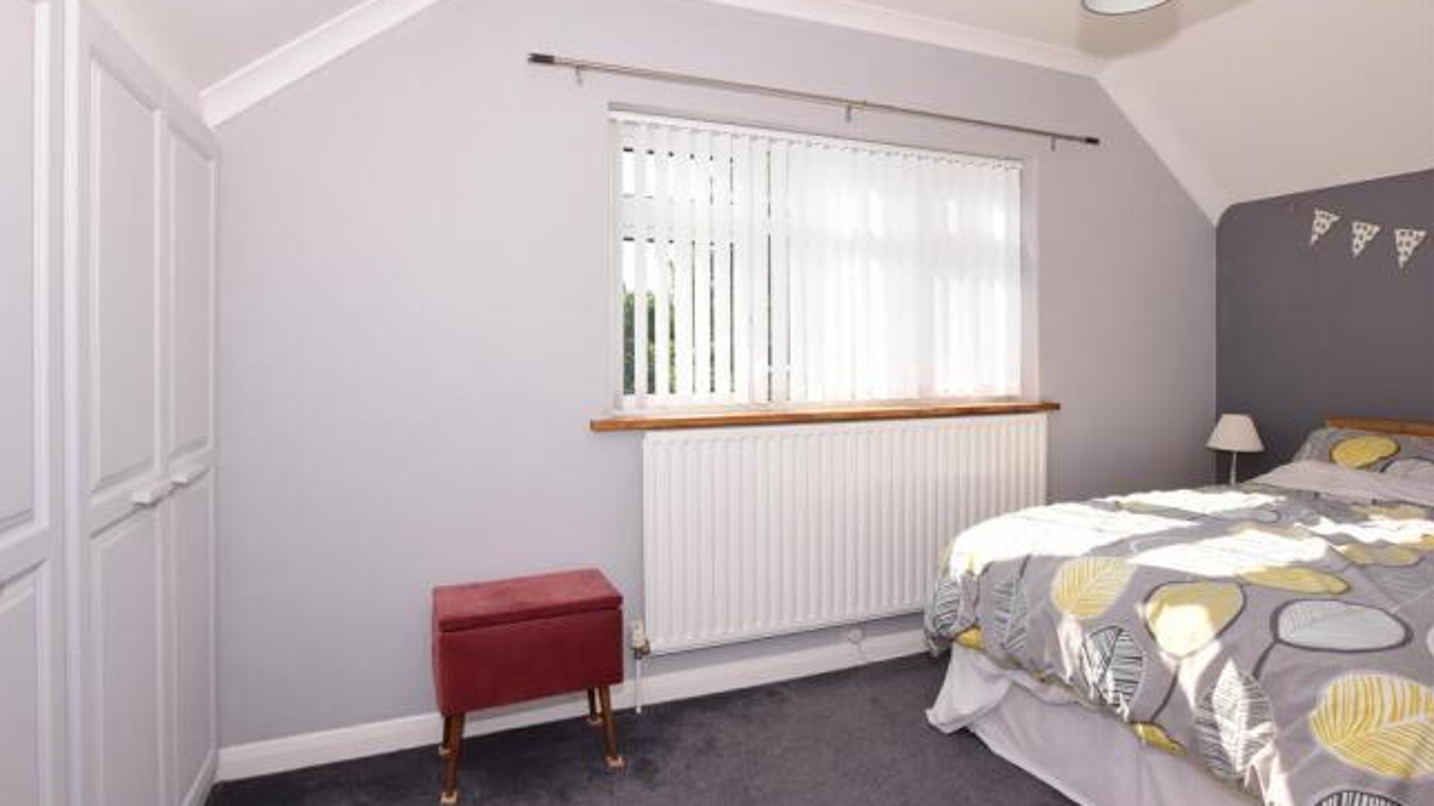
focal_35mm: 16
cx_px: 706
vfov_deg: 66.8
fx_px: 608
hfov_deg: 99.4
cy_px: 353
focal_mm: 10
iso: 400
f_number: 13
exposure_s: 1/200
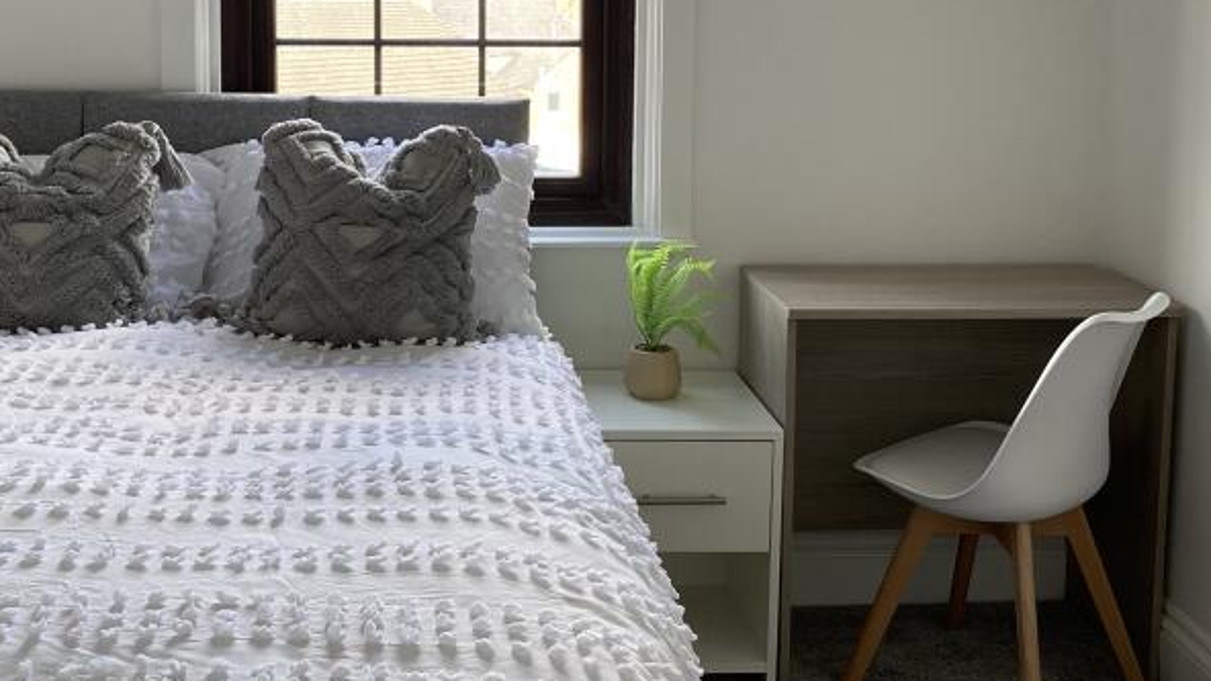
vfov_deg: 24.0
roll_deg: -0.2
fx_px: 1573
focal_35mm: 49
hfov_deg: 42.0
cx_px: 505
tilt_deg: -5.9
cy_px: 121
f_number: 1.8
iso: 125
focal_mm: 4.25
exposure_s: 1/121
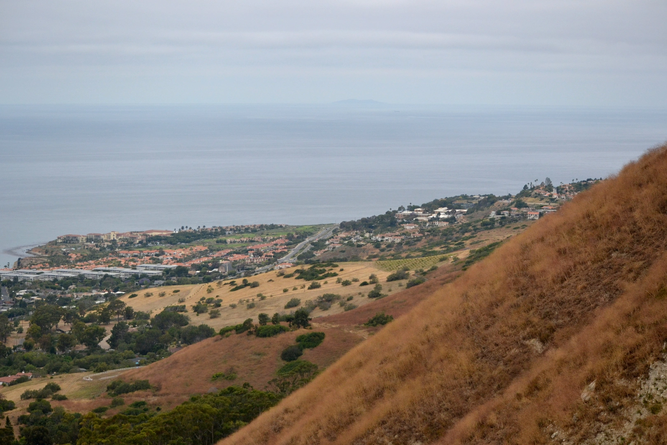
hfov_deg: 24.6
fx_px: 1528
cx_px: 334
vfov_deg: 16.6
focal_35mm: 82
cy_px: 222
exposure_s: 1/1000
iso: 800
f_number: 4.5
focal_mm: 55
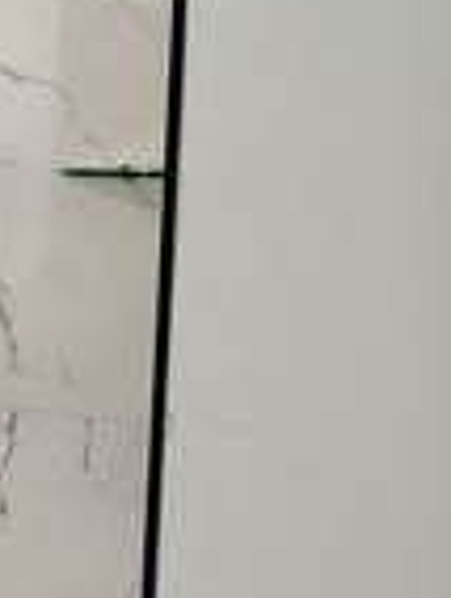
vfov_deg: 30.7
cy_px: 278
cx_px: -421
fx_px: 1091
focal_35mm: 63
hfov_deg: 17.5
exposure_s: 1/120
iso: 250
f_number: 2.2
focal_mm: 2.22
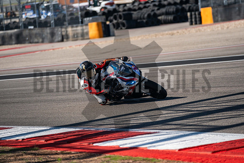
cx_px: 122
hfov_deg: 9.8
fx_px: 1424
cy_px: 82
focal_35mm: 210
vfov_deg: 6.5
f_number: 2.8
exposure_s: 1/2500
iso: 640
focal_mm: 140
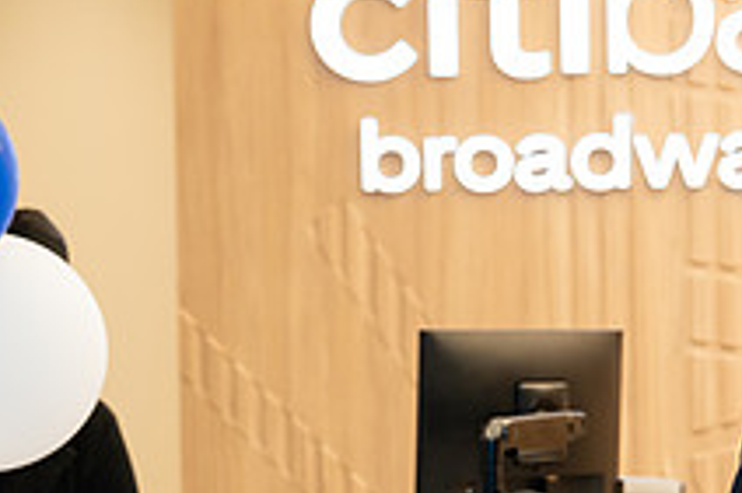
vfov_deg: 7.8
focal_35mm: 175
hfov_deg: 11.6
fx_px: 3604
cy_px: 516
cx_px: 813
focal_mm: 60
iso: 400
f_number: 4
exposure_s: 1/160
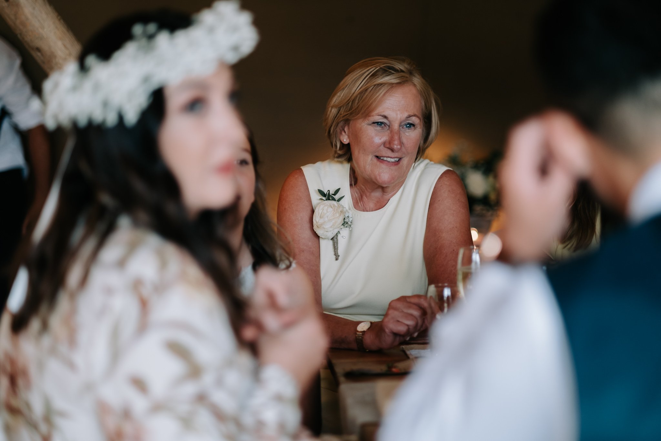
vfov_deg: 16.3
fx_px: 1542
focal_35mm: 84
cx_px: 330
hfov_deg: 24.2
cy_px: 220
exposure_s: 1/200
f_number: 1.2
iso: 320
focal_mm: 56
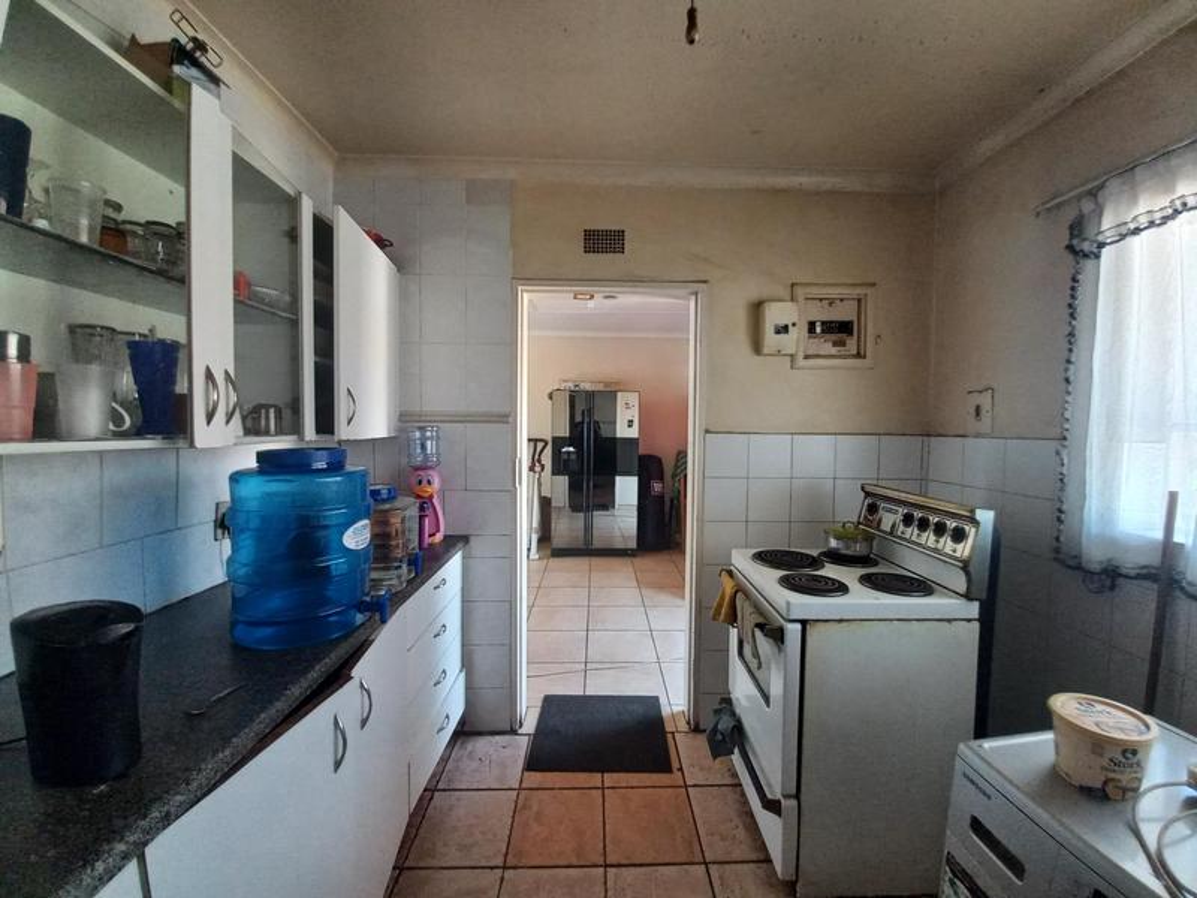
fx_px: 450
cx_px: 598
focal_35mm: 13
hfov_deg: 106.2
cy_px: 449
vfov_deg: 89.9
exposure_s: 1/33
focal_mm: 1.42
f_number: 2.2
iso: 125
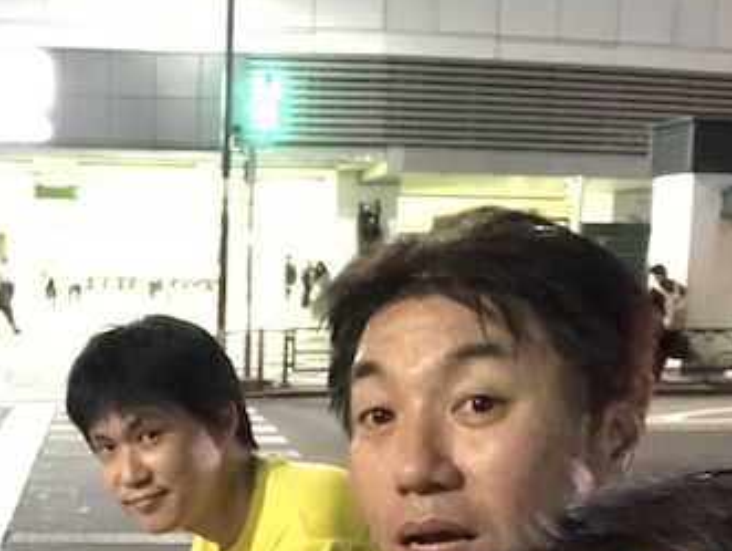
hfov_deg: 32.6
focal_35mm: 58
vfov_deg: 25.0
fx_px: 1228
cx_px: 184
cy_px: 404
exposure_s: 1/17
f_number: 2.2
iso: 1600
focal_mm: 2.87
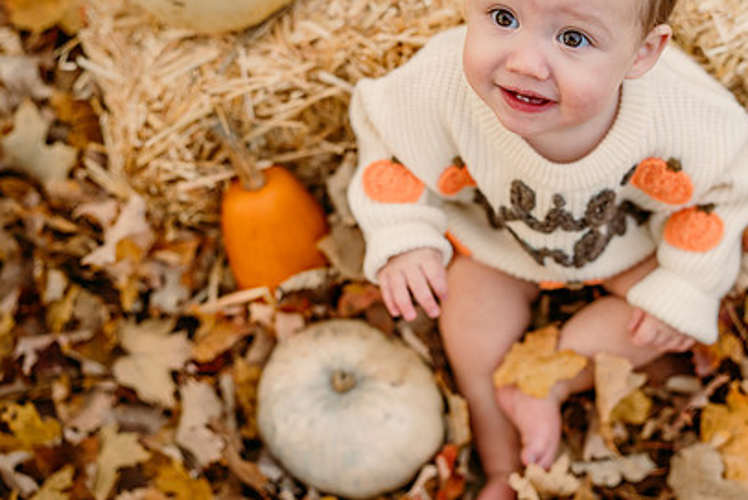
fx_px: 1039
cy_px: 158
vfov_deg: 26.8
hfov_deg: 39.1
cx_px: 496
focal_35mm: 50
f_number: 2.2
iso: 250
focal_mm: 35
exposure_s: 1/400
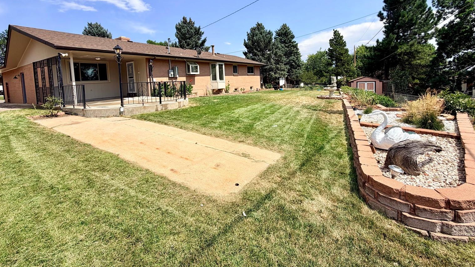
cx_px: 240
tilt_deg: -2.8
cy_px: 90
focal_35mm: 16
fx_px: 202
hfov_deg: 99.4
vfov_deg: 65.4
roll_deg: +2.6
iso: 20
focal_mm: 2.22
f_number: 2.2
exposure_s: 1/914
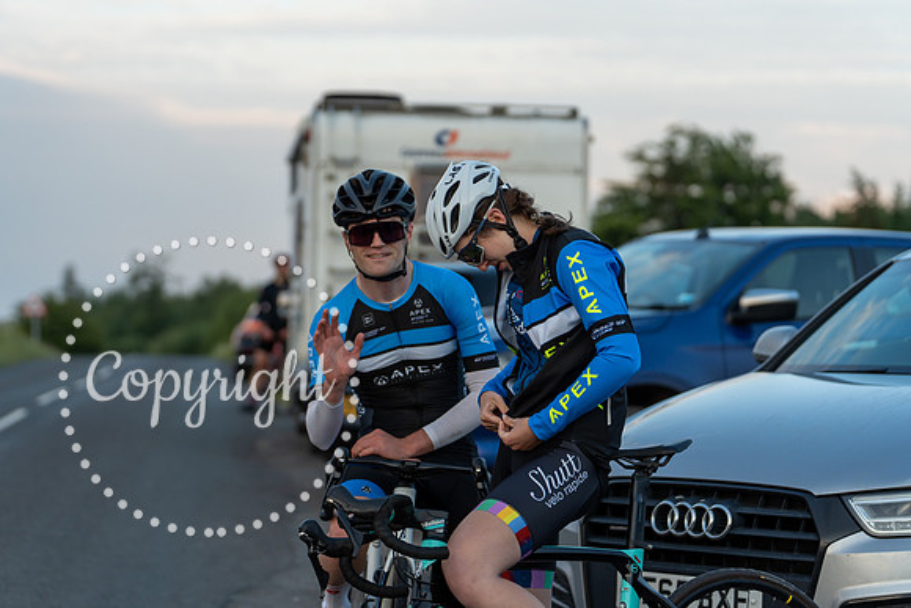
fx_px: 2632
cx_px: 456
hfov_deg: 19.6
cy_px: 304
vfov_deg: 13.2
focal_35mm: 104
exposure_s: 1/1250
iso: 400
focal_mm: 104
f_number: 3.2
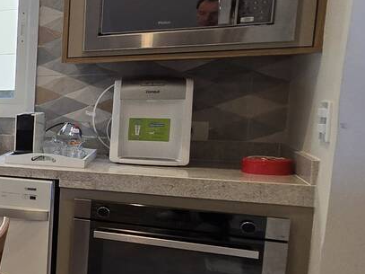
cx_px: -263
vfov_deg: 31.5
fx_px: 485
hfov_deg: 23.9
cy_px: 153
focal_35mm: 46
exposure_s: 1/60
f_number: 2.2
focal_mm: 2.2
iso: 80
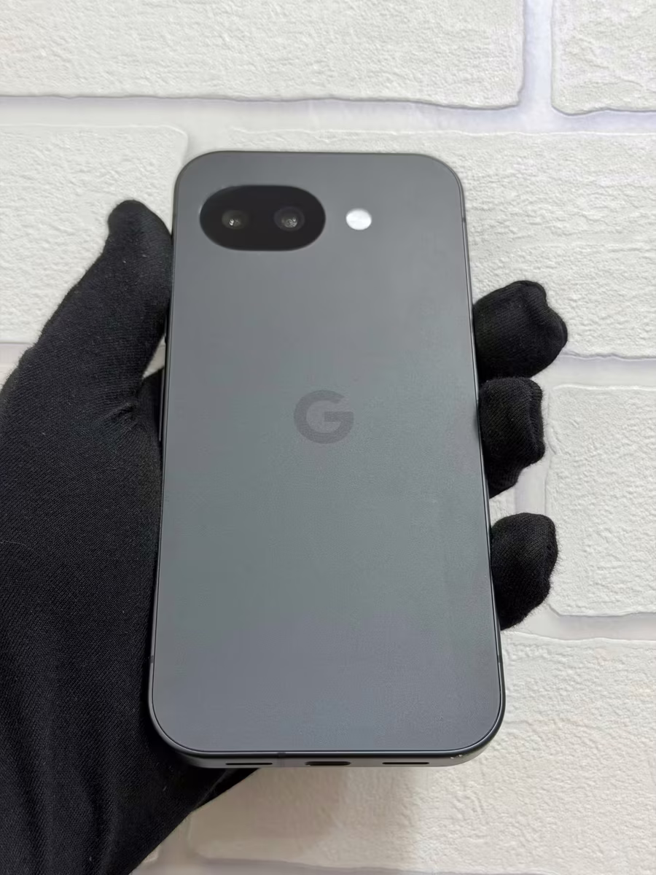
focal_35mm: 48
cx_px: 328
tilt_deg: +4.9
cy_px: 438
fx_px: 1213
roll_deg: -1.0
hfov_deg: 30.3
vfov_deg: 39.7
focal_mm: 6.76
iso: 80
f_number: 1.78
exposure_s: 1/50
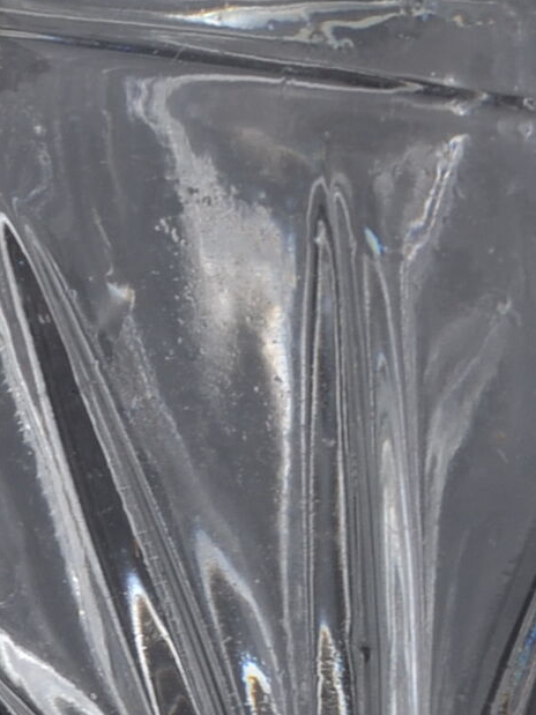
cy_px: 207
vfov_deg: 4.6
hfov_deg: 3.5
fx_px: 8881
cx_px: 654
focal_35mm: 430
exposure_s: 1/125
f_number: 11
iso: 100
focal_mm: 50
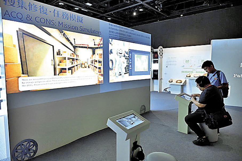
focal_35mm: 24
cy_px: 80
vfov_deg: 53.2
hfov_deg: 73.7
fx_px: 161
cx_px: 121
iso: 2000
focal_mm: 24
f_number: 4
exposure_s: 1/60
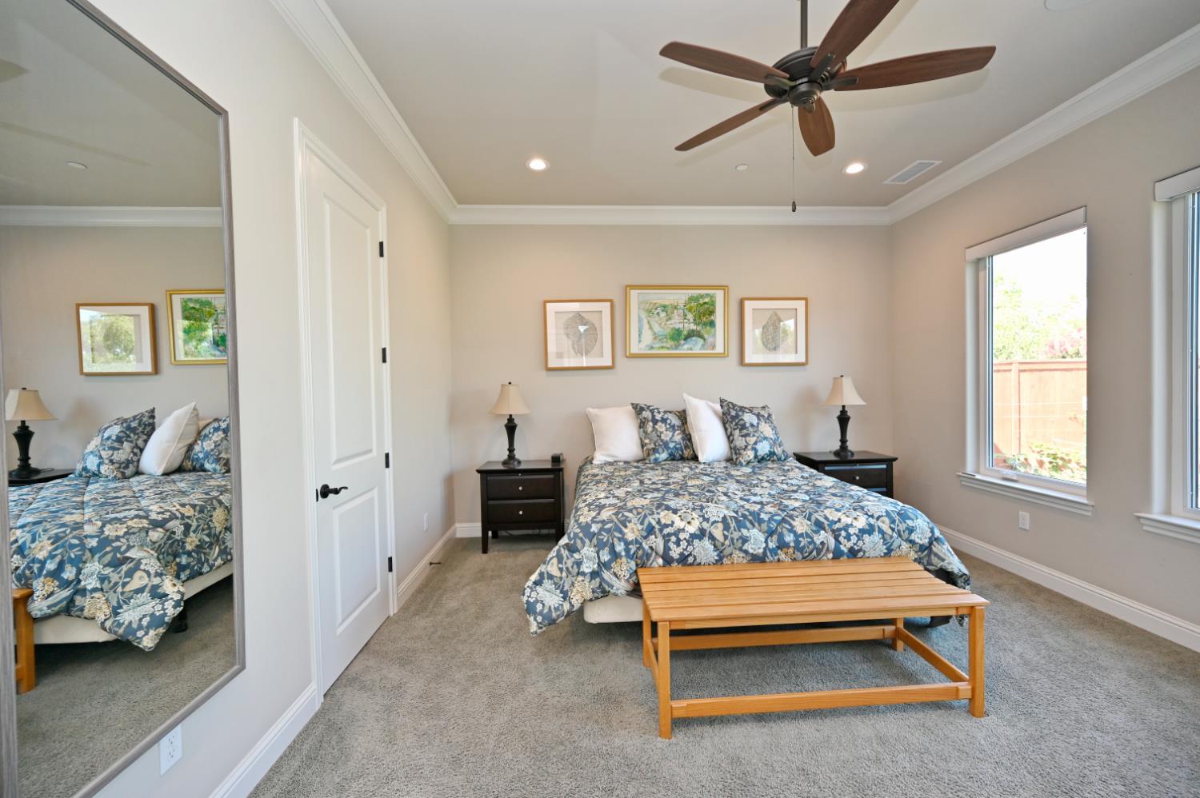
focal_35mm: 14
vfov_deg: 81.1
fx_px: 466
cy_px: 399
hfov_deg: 104.3
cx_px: 600
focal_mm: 14
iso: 200
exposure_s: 1/60
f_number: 4.5
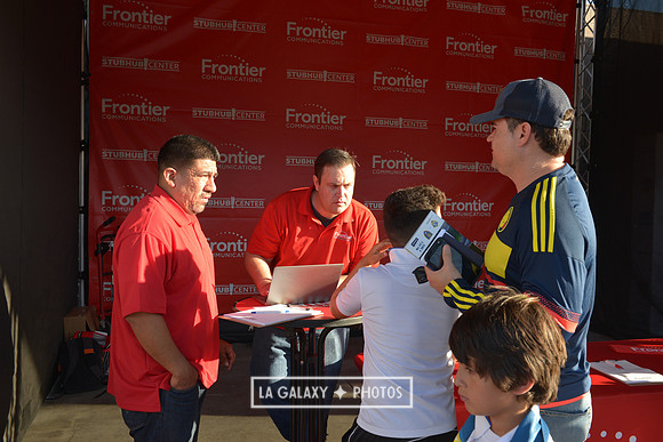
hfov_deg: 58.7
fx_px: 589
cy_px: 221
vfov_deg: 41.1
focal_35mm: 32
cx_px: 332
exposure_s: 1/250
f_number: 8
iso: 400
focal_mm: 32
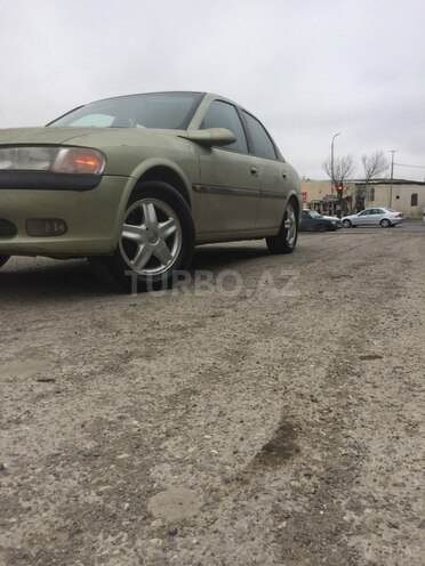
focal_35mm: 29
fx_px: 475
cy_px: 283
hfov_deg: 48.2
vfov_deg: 61.7
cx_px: 212
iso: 32
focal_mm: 4.15
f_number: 2.2
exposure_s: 1/466
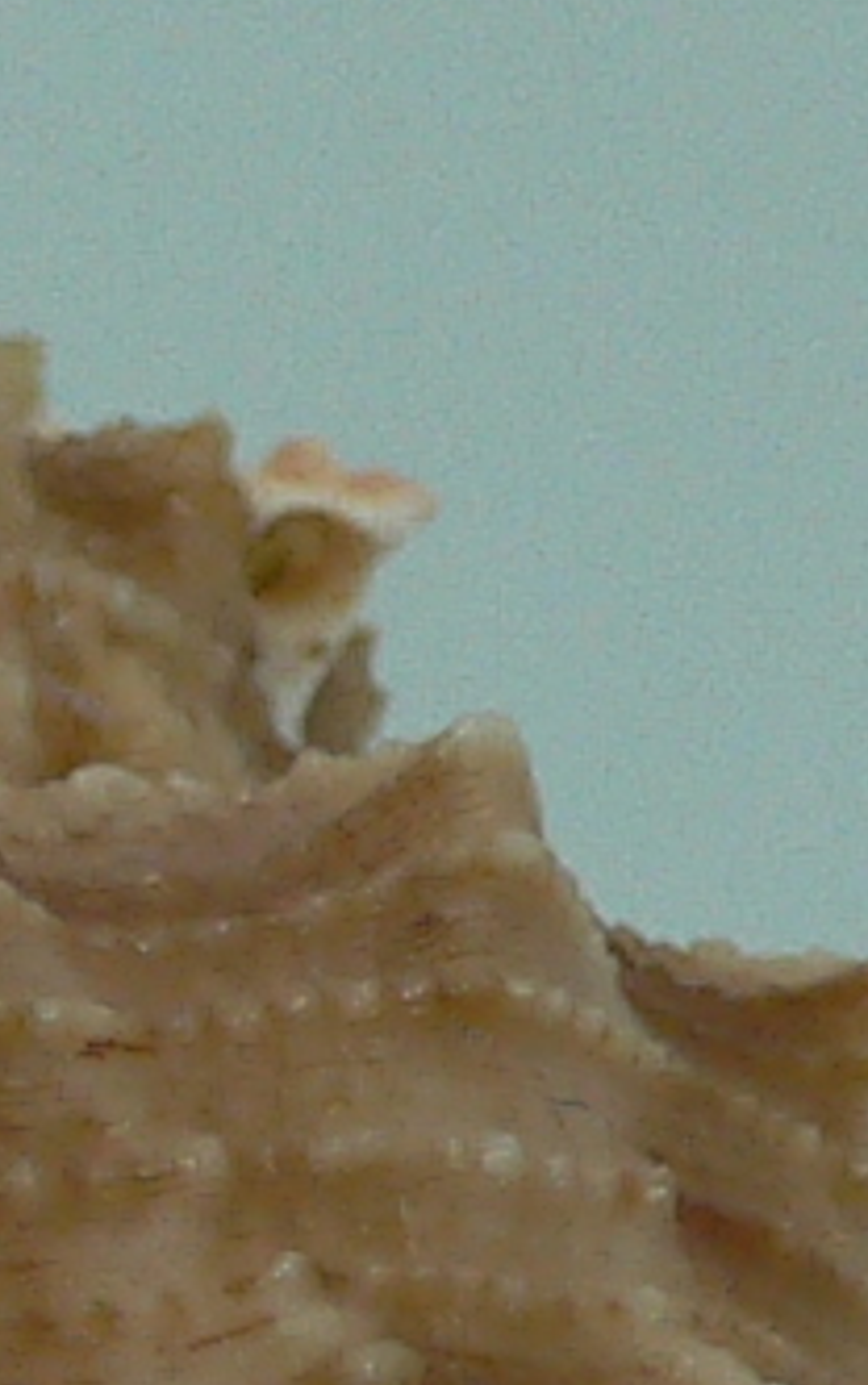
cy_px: 2420
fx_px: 8501
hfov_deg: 5.8
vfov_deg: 9.0
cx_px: -426
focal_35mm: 225
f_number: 2.8
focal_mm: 4.6
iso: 80
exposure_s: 1/60
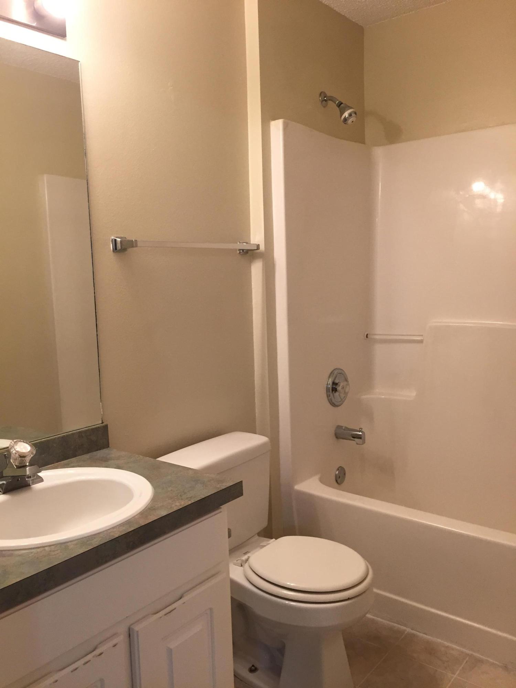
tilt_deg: -6.0
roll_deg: +1.5
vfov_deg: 61.7
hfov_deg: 48.2
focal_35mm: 29
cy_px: 344
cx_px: 258
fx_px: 576
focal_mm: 4.15
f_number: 2.2
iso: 50
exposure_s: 1/30
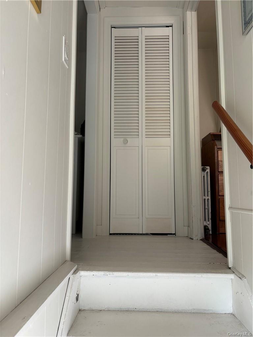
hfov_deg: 53.1
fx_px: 253
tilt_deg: +6.3
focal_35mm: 26
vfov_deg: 67.3
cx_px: 126
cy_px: 168
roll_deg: -1.1
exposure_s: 1/61
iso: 125
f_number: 1.6
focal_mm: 5.96
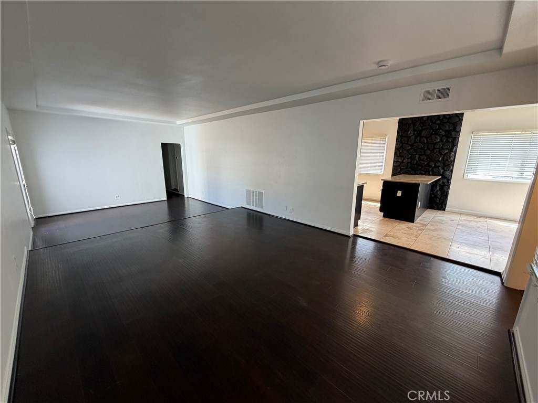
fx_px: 218
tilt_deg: -12.6
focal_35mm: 14
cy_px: 202
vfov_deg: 85.7
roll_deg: +0.7
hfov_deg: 102.1
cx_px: 269
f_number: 2.2
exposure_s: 1/60
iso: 200
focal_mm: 2.22
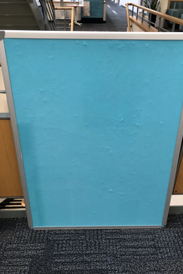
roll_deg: -0.6
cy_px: 133
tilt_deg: -32.2
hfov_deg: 43.5
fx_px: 229
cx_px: 99
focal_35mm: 30
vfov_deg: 61.9
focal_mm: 4
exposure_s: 1/29
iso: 25
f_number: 1.8
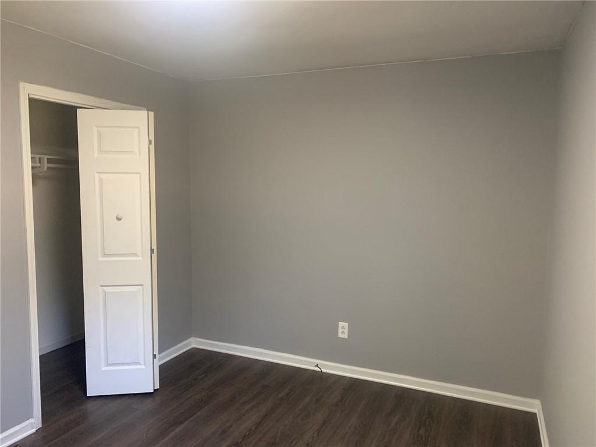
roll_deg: -1.0
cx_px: 298
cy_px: 224
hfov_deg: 67.3
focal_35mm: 26
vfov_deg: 53.1
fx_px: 448
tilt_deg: -6.3
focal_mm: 4.25
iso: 400
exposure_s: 1/41
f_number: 1.8
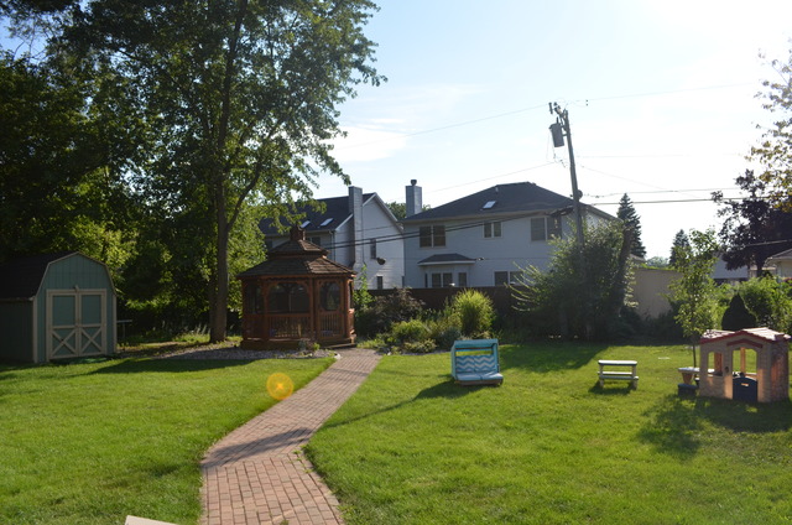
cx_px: 396
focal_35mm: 27
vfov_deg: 47.7
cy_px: 262
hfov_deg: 67.5
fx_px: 593
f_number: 6.3
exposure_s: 1/2500
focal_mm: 18
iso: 640
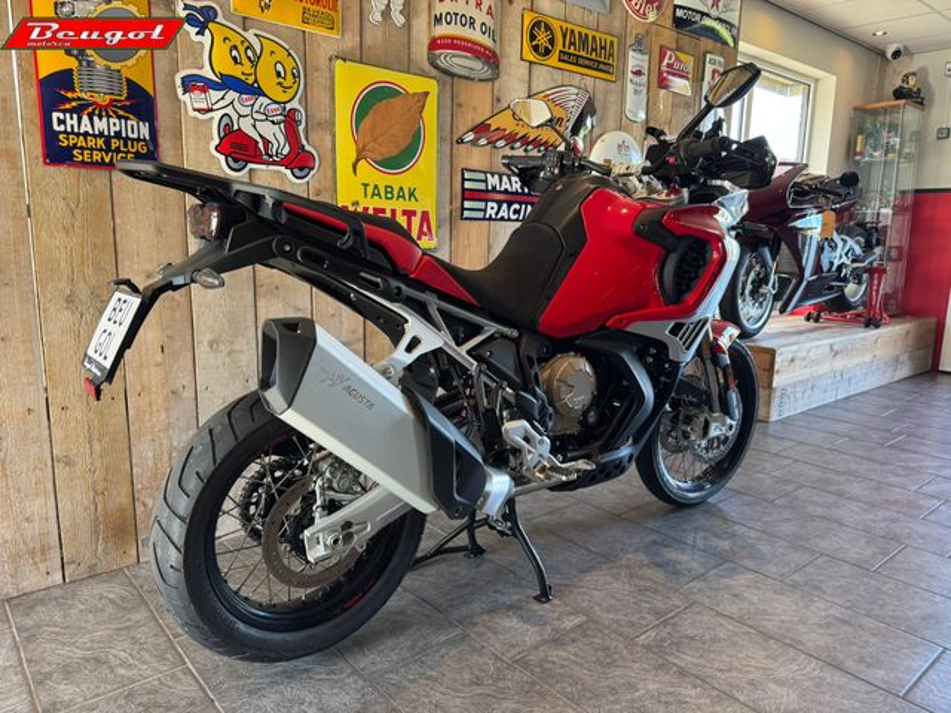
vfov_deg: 56.8
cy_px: 356
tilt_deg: -10.1
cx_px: 476
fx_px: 659
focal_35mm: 24
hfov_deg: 71.6
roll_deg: -1.1
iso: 200
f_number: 1.78
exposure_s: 1/100
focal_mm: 6.76
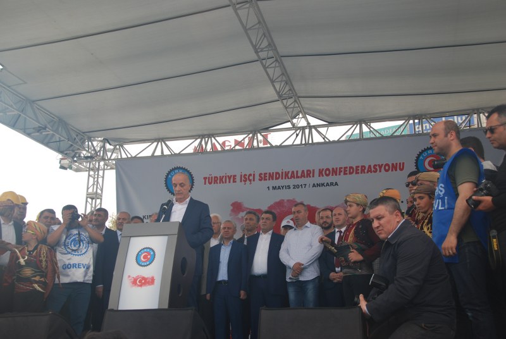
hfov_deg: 47.9
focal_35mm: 40
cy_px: 170
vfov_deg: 33.1
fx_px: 570
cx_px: 253
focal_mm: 27
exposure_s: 1/160
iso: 100
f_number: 6.3
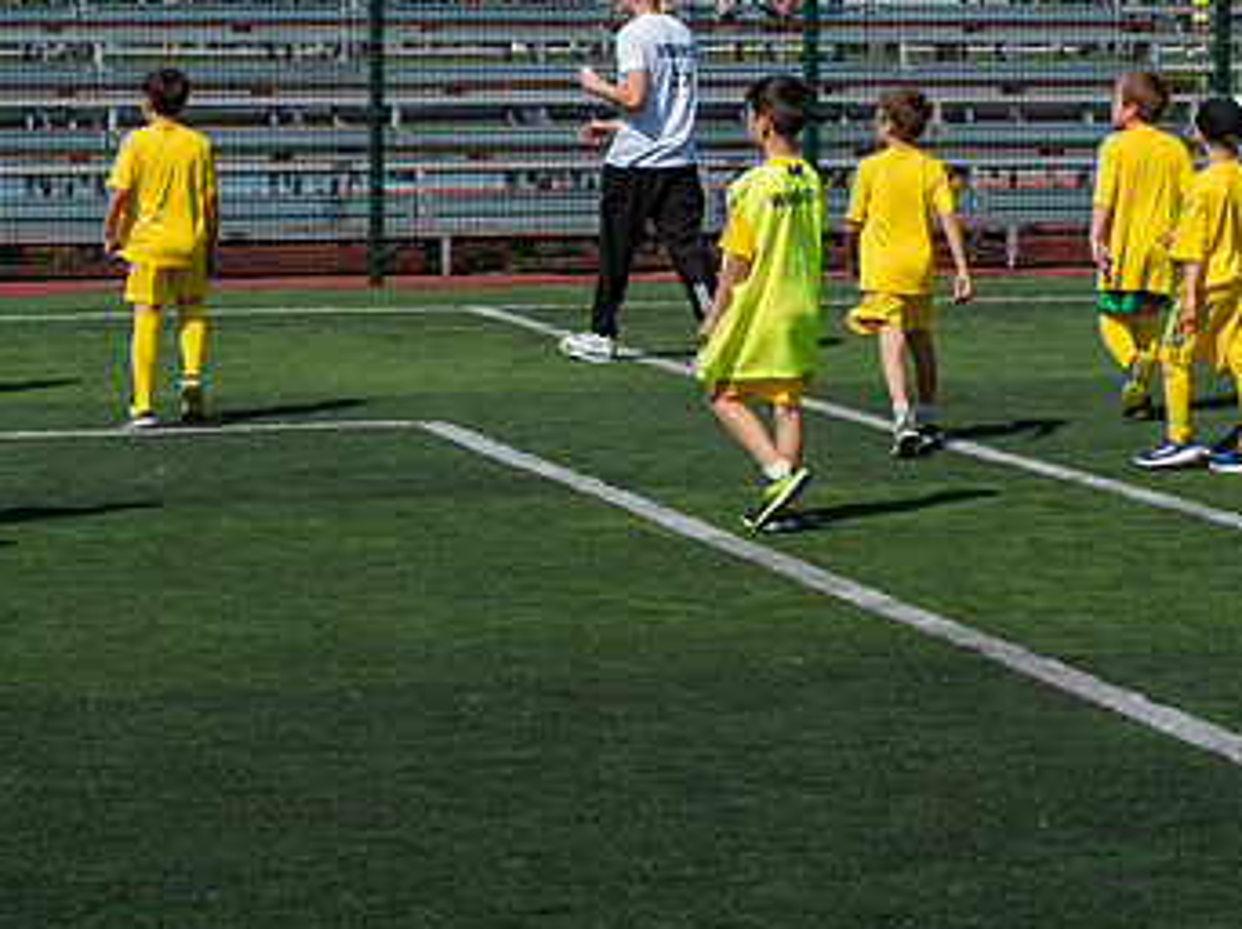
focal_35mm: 126
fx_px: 4518
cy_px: 252
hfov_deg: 15.6
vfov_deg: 11.7
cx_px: 861
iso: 320
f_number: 5.6
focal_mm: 70
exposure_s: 1/2000
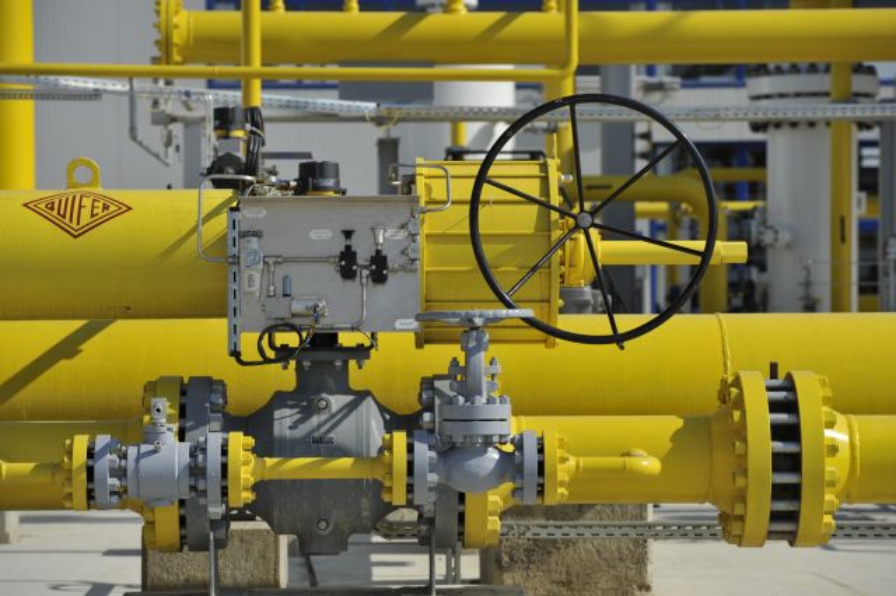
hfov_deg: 15.8
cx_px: 448
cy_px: 298
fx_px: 3234
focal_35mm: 130
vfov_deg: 10.5
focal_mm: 130
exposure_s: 1/1500
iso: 200
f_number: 5.6
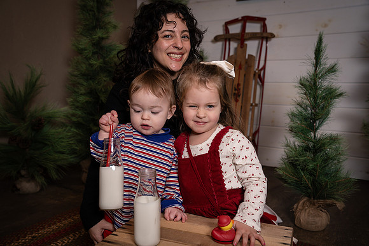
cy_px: 123
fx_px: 338
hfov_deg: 57.2
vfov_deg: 40.0
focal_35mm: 33
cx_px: 184
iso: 250
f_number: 4
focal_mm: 33
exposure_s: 1/250
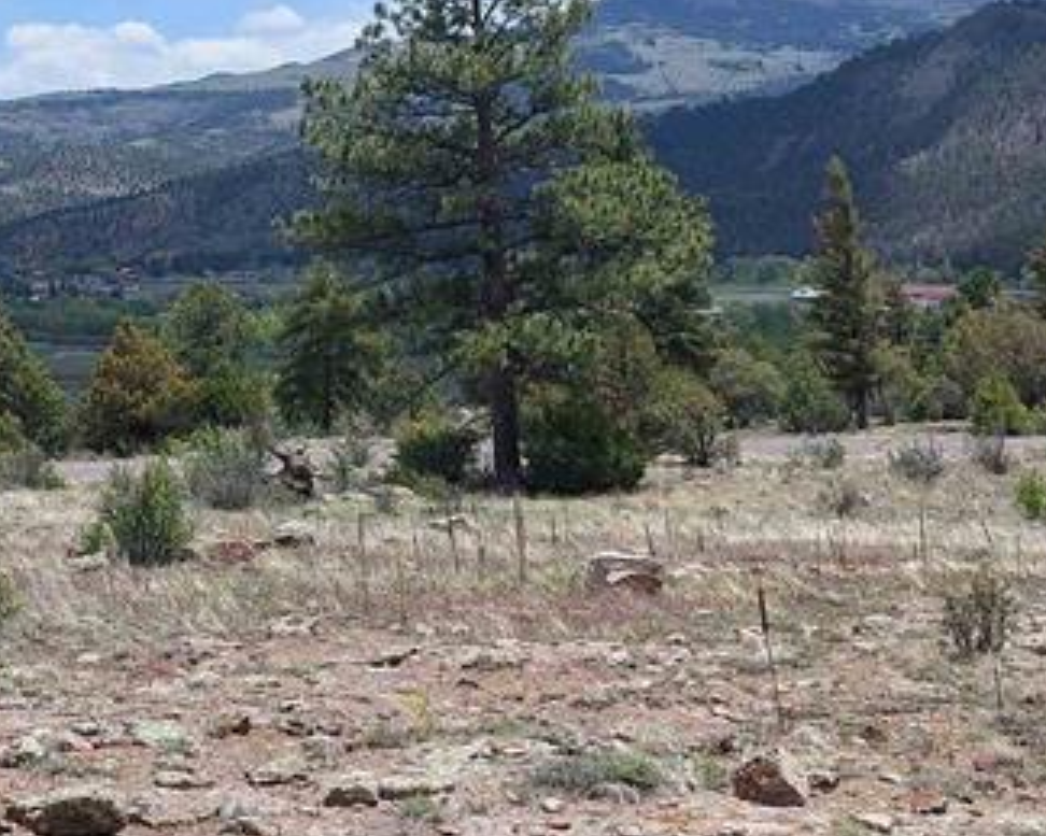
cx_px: 65
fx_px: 2290
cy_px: 300
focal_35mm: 74
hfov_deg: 24.8
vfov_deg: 20.6
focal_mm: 5.23
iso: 40
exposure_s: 1/2052
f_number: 1.8
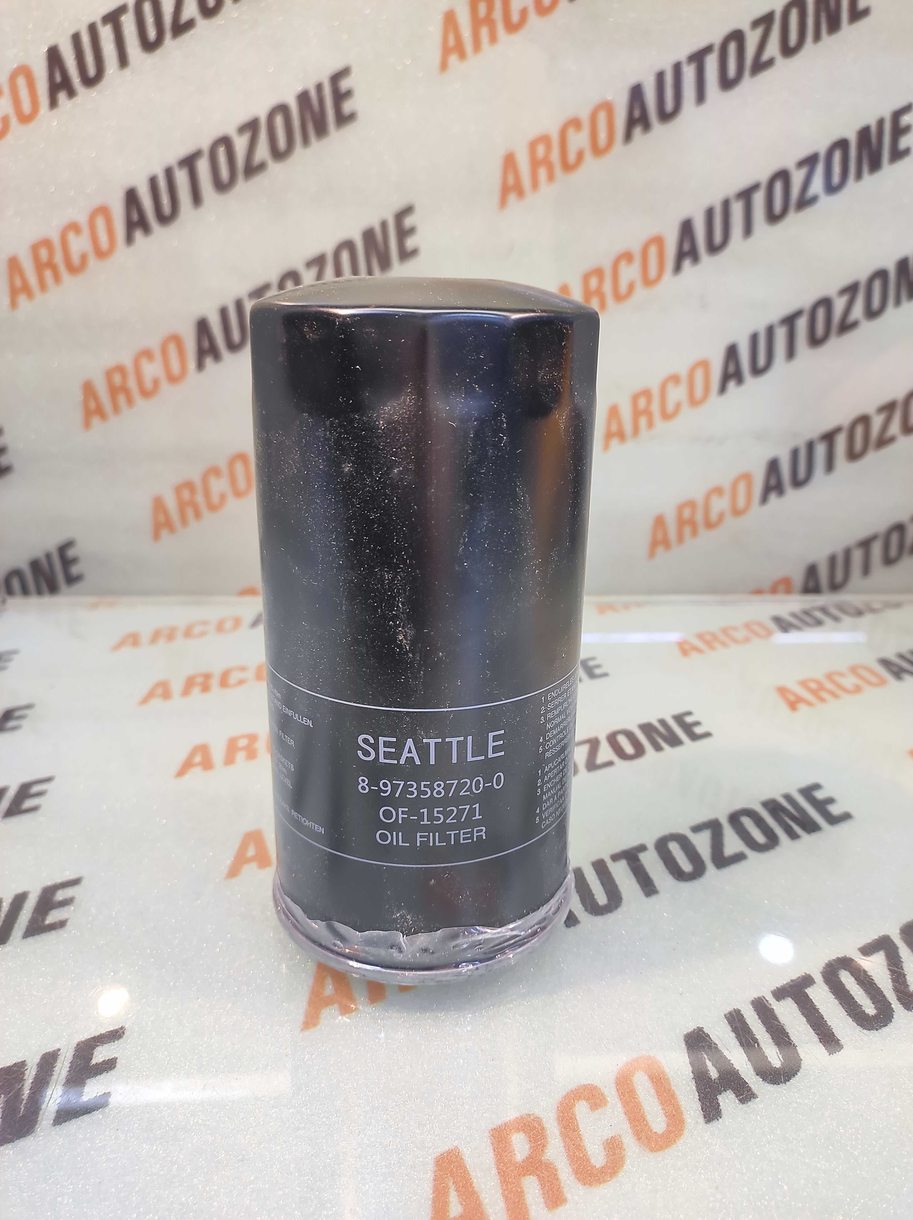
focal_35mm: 17
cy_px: 610
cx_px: 456
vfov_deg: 91.1
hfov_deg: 74.6
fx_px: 599
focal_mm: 4.74
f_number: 1.79
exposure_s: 1/33
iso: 320
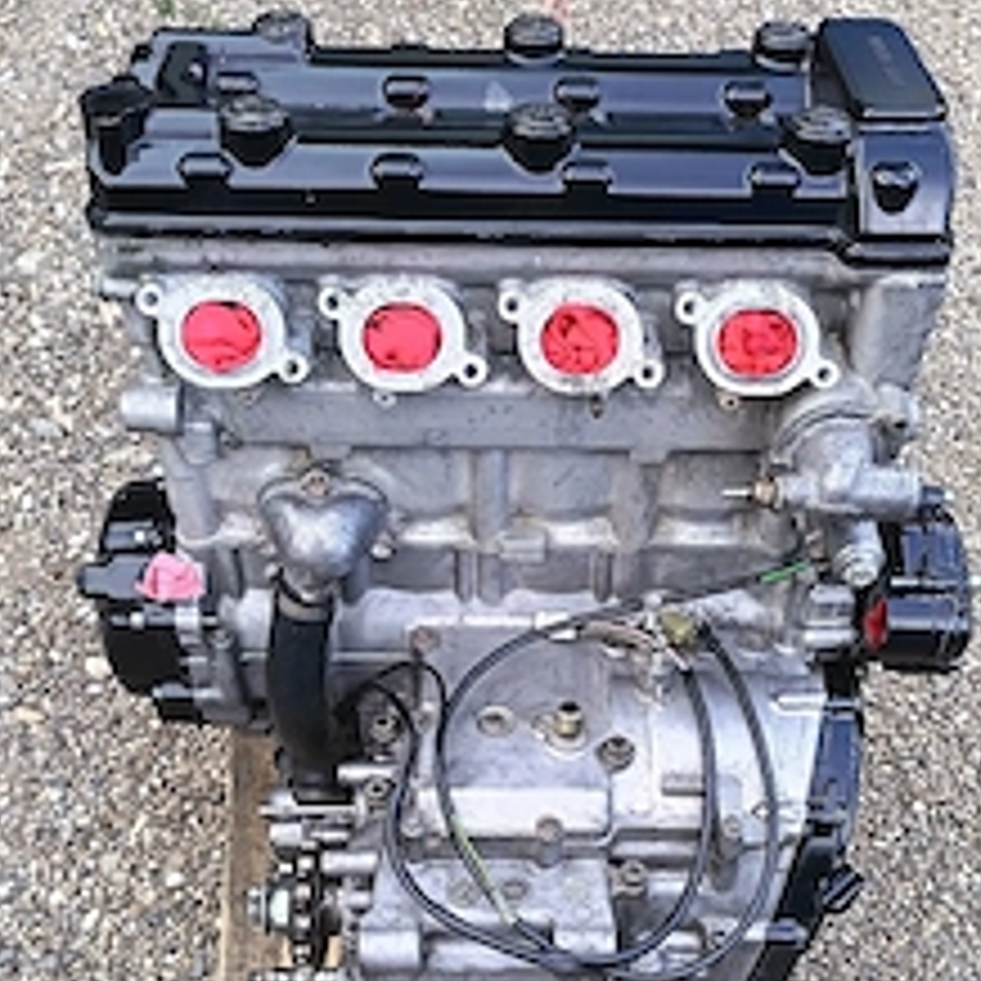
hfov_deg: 42.8
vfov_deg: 41.9
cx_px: 526
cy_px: 698
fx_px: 1250
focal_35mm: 39
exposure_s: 1/100
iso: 545
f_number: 1.75
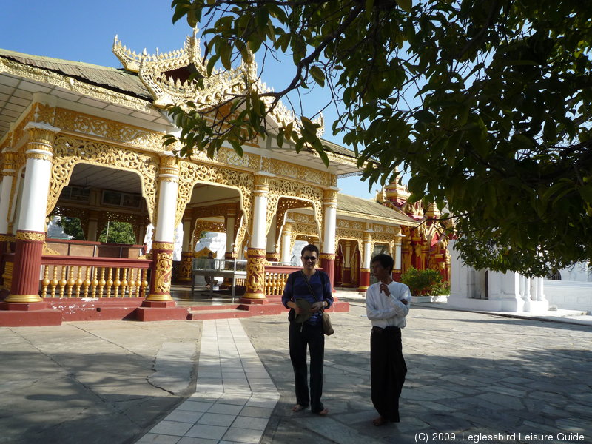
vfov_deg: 54.9
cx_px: 296
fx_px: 428
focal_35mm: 25
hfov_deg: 69.4
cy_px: 222
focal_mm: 4.4
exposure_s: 1/640
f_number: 4
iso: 100
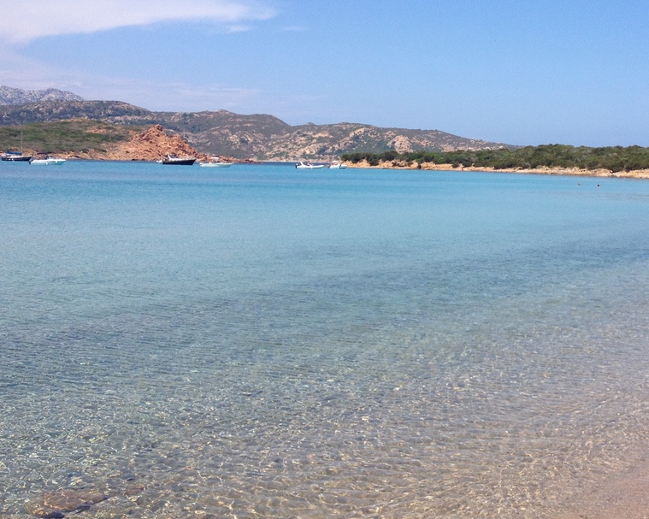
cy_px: 169
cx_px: 498
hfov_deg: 33.9
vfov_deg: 27.9
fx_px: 1037
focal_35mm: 54
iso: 50
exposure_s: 1/2045
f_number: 2.4
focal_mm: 4.28
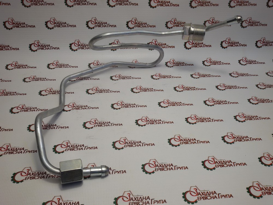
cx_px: 136
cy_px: 102
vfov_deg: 45.4
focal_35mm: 31
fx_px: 244
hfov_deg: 58.4
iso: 40
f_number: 2.4
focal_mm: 2.93
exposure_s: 1/111
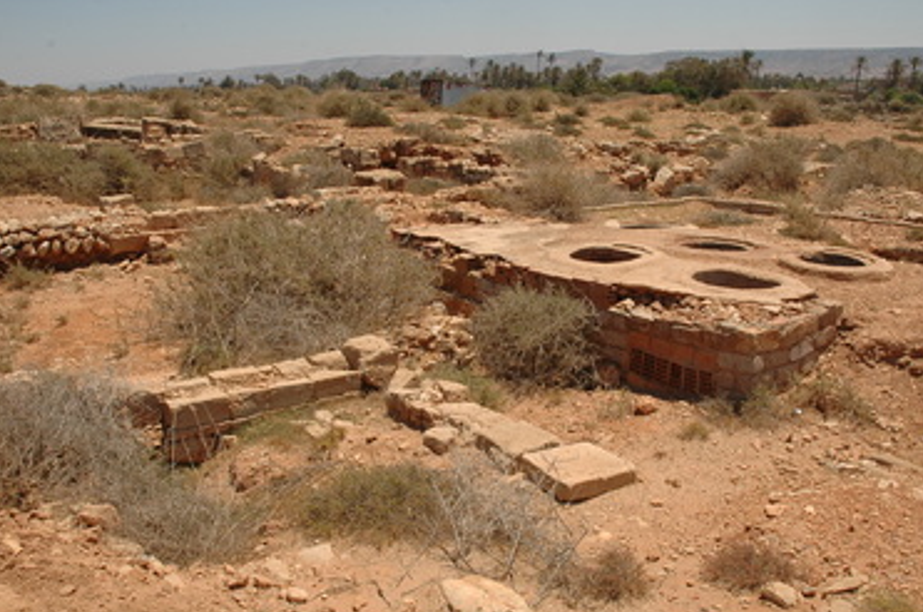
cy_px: 311
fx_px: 819
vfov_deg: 41.0
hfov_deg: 58.8
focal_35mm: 32
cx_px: 490
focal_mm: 18
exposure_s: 1/320
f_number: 11
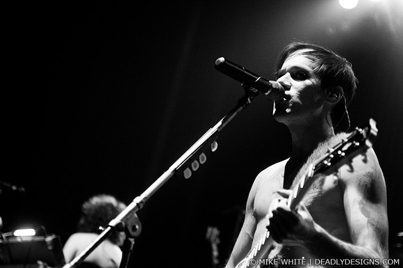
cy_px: 134
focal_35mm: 105
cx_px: 202
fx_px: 1174
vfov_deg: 13.0
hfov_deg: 19.5
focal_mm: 70
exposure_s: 1/250
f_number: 2.8
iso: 640
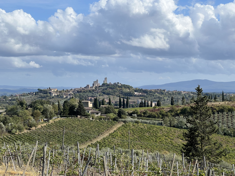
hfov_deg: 25.3
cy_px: 88
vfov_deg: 19.1
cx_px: 118
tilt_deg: +0.3
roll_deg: -0.1
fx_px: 523
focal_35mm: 77
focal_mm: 9
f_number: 2.8
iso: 32
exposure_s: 1/1206
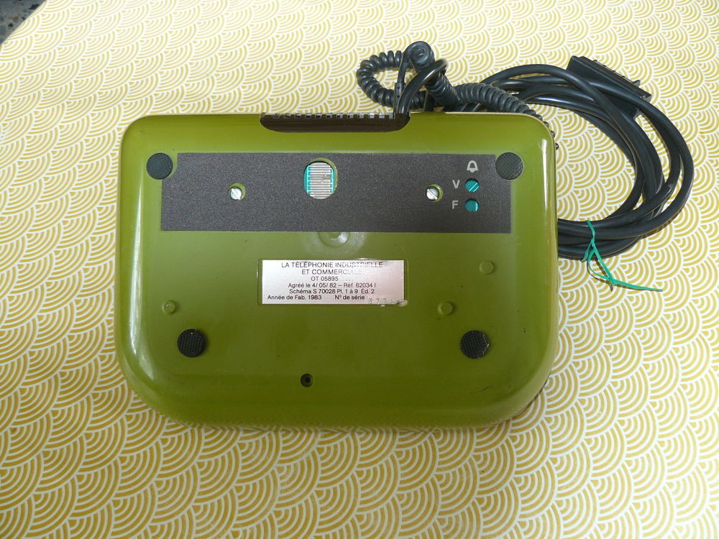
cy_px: 270
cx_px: 360
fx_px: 748
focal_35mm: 36
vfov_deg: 39.7
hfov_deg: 51.4
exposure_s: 1/30
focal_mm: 6
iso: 100
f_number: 2.8
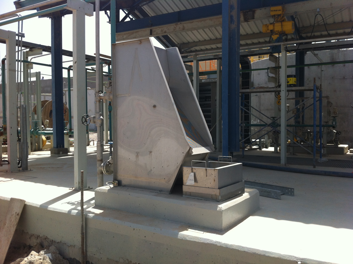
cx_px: 176
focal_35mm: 35
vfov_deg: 40.6
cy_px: 132
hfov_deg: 52.7
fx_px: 356
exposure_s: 1/887
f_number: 2.8
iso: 80
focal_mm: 3.85
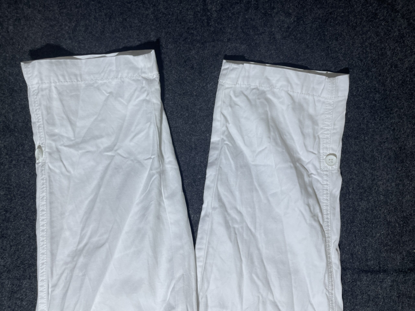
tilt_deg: -60.3
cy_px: 156
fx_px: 312
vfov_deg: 53.1
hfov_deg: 67.3
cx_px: 208
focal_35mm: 26
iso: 40
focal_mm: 4.2
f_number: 1.6
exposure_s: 1/100
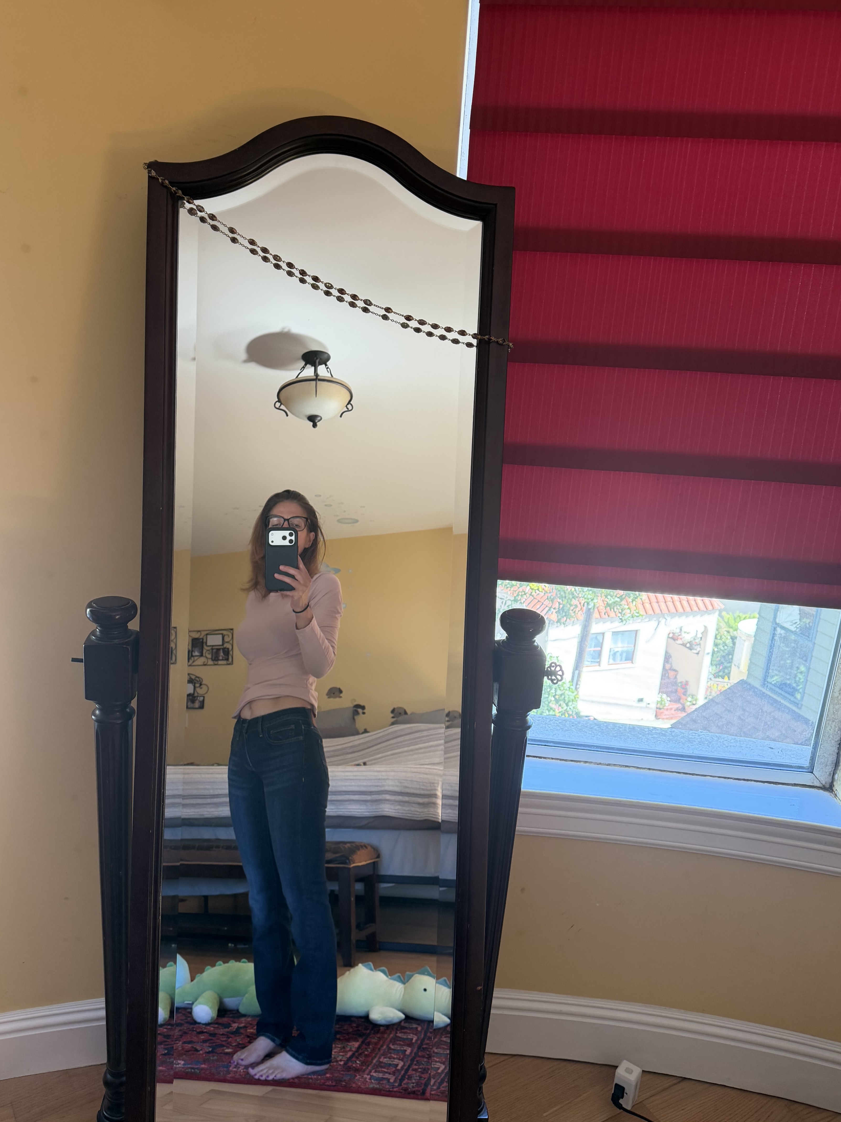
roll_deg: -1.9
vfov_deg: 63.4
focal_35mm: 28
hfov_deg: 49.6
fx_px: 907
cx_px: 366
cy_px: 573
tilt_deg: -18.6
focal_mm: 6.76
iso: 200
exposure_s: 1/114
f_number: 1.78
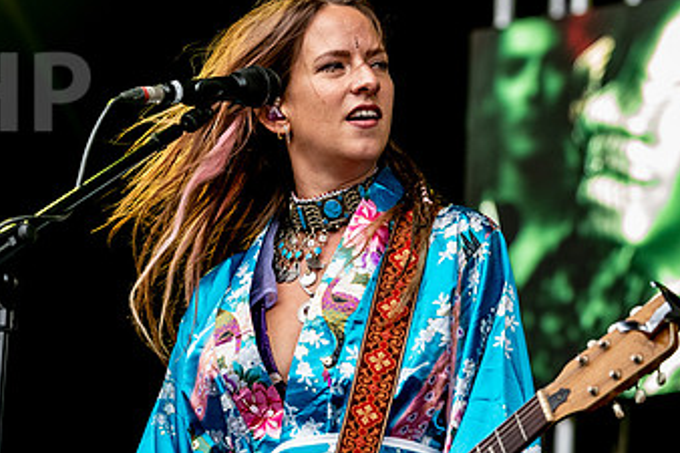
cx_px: 407
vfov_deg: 5.1
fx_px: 5060
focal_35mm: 268
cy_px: 303
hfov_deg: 7.7
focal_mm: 130
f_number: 4
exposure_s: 1/500
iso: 1100
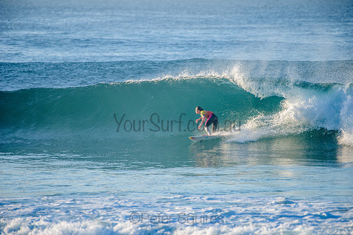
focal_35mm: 500
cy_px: 118
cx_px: 176
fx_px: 4904
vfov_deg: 2.8
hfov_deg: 4.1
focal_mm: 500
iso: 360
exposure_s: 1/1600
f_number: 5.6
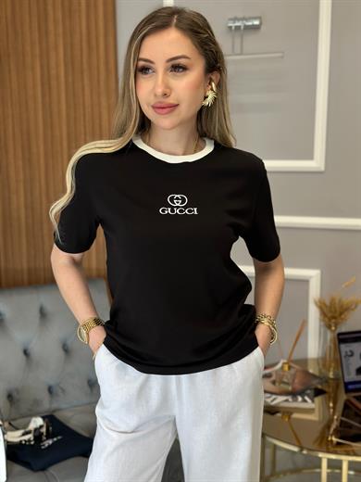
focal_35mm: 48
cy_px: 241
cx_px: 180
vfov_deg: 39.7
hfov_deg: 30.3
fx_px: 667
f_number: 1.78
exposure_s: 1/100
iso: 80
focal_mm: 6.86
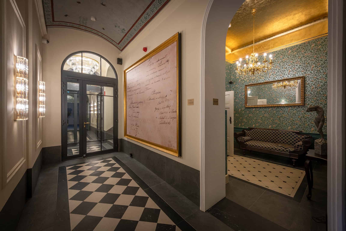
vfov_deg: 81.2
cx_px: 173
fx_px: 135
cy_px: 116
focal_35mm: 14
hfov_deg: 104.3
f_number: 11
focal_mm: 14
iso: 64
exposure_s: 1/1.67
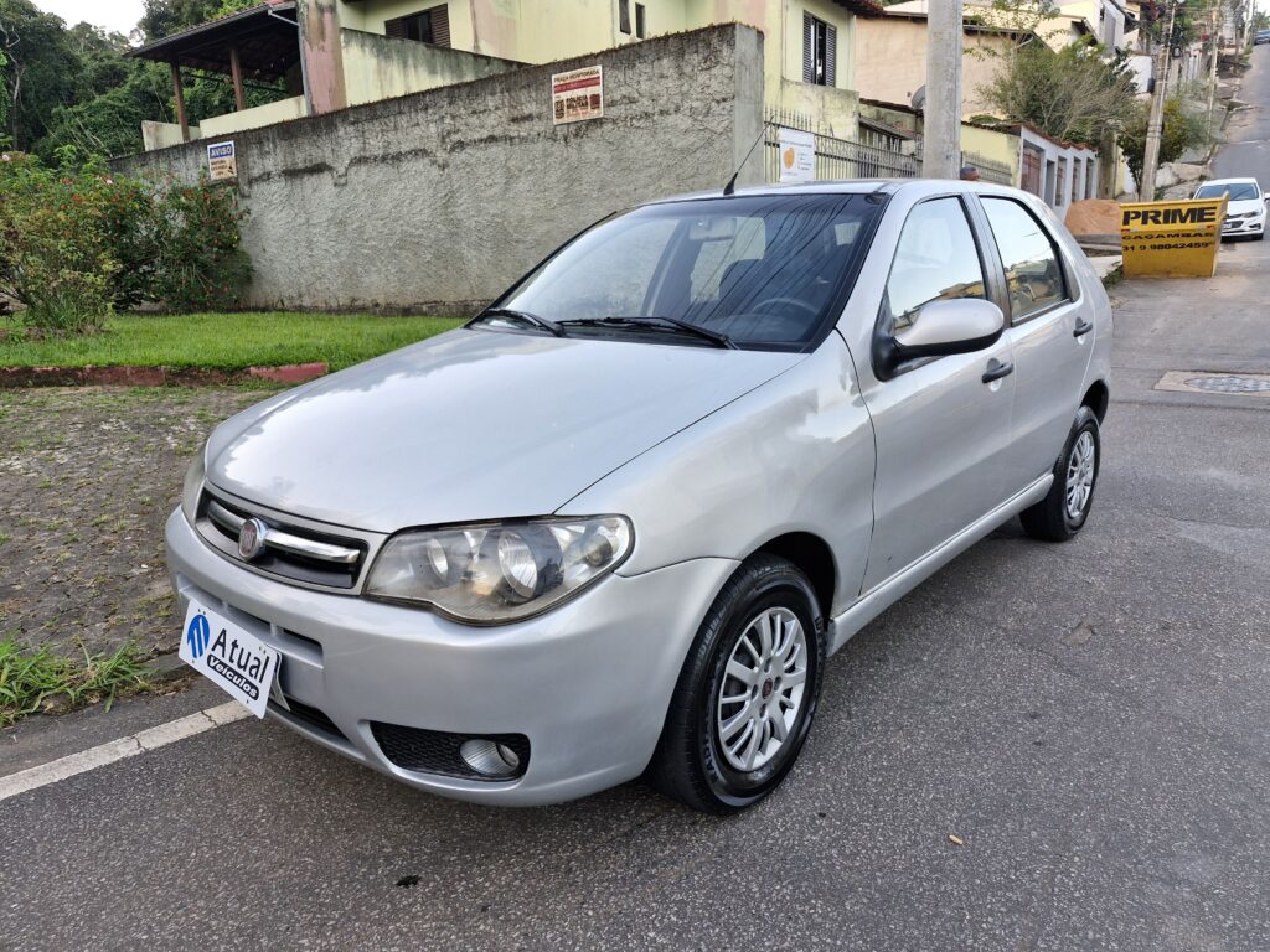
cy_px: 476
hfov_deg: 73.9
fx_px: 844
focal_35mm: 23
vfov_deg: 58.9
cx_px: 635
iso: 100
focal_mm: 5.54
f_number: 1.8
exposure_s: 1/180
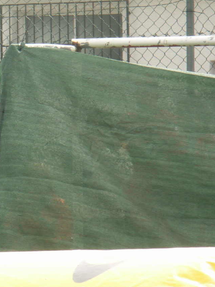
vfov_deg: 3.3
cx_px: -176
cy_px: 65
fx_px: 4968
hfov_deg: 2.5
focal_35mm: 600
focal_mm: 50.8
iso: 64
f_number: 7.1
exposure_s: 1/80
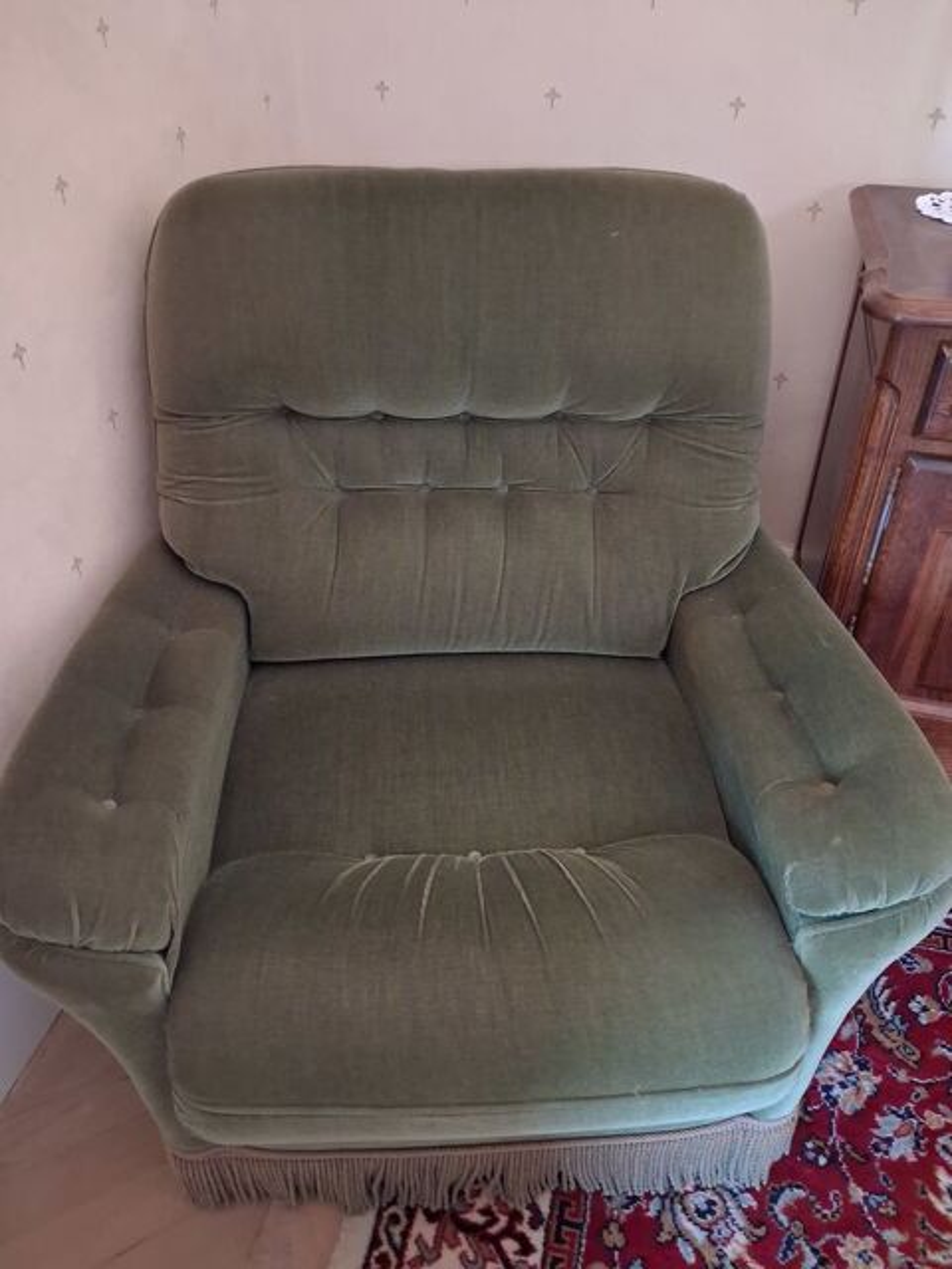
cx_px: 476
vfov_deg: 65.3
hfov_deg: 51.4
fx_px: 990
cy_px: 634
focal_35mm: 27
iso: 1250
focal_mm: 4
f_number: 1.8
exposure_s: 1/14
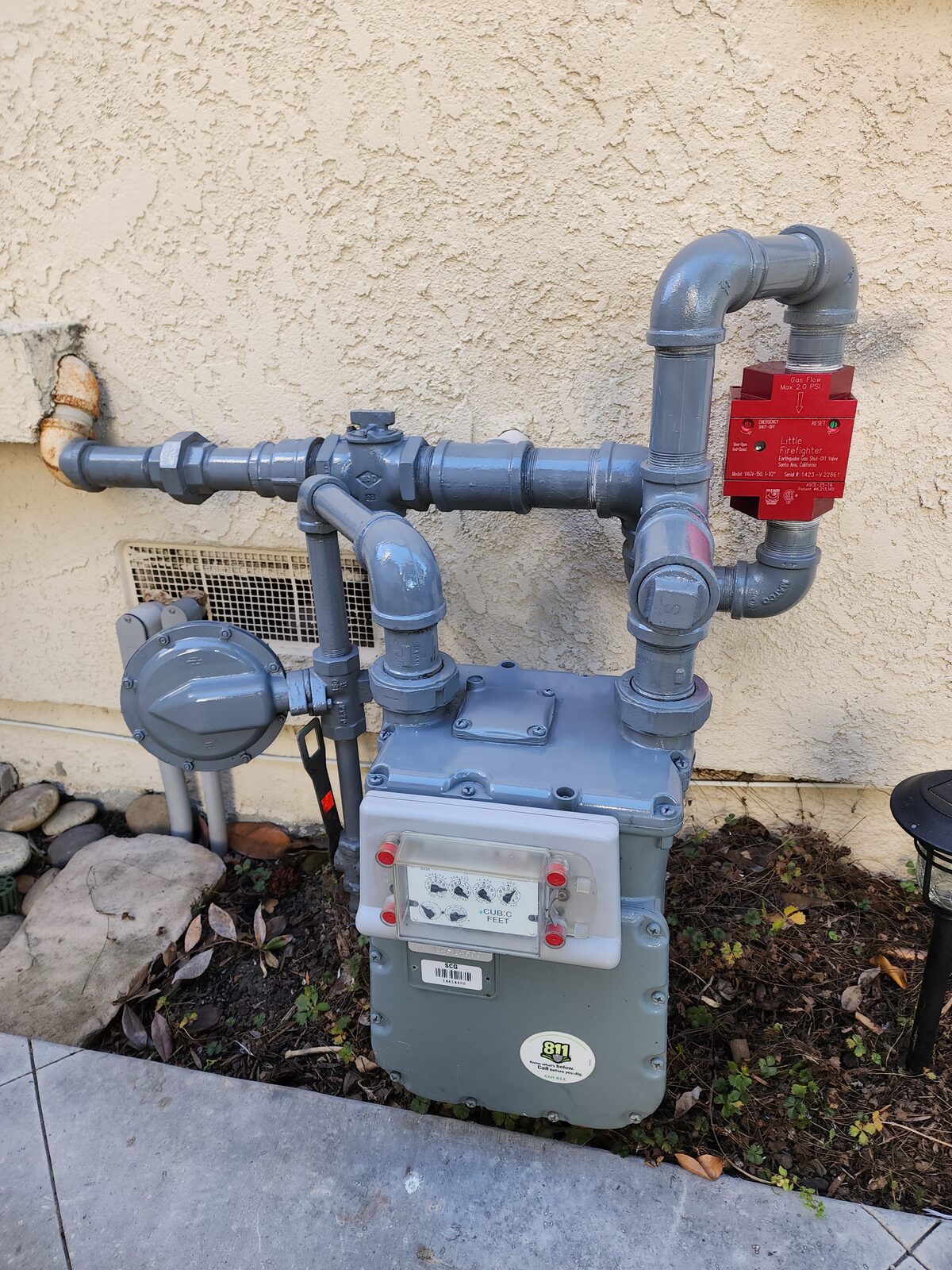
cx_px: 476
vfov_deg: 73.9
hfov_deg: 58.9
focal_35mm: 23
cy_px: 635
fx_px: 843
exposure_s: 1/60
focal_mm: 6.4
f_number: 1.8
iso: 16
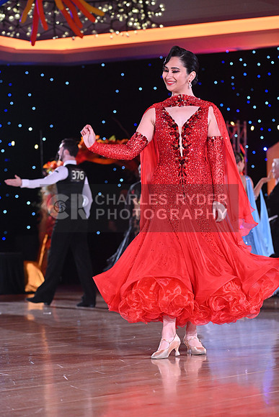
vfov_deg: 17.1
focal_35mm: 120
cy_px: 208
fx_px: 1394
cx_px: 140
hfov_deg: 11.4
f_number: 5.6
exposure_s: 1/400
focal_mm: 120
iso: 5000
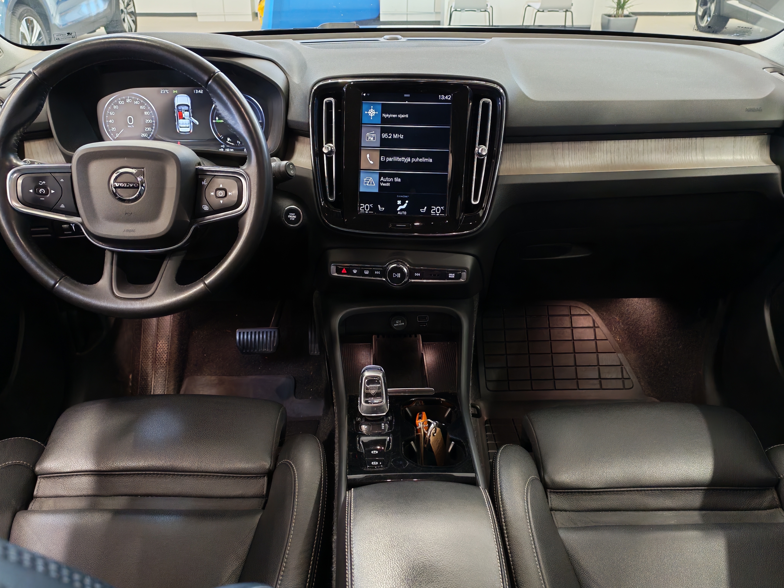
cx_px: 392
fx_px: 702
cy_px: 294
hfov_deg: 58.4
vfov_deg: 45.4
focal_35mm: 31
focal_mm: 6.12
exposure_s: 1/50
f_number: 1.9
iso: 709
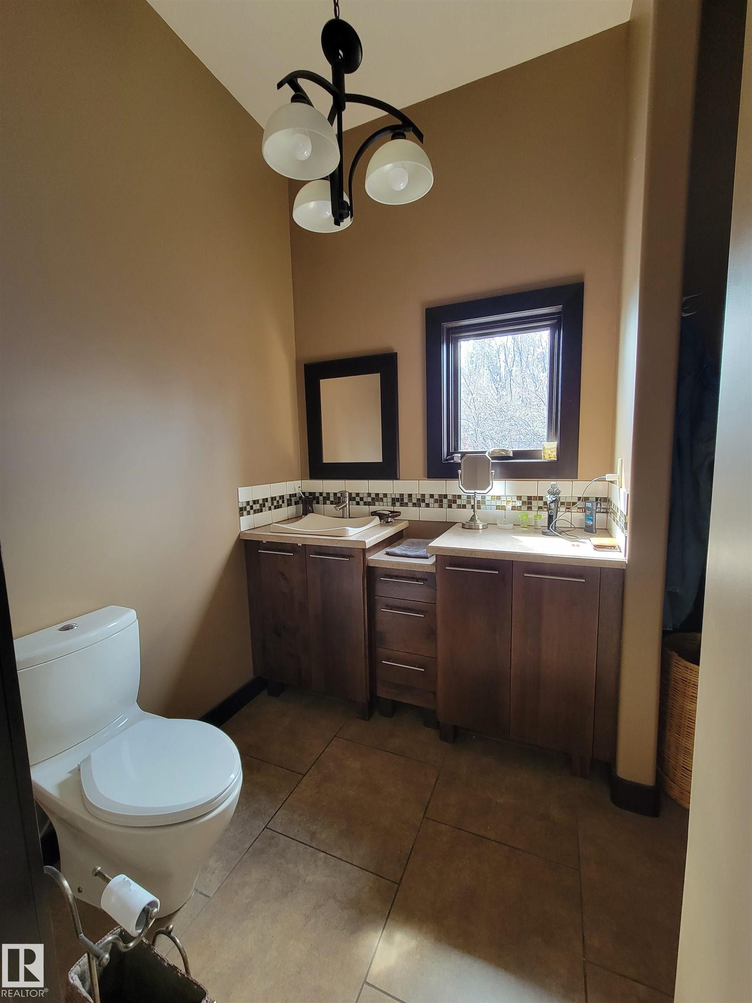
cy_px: 502
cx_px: 376
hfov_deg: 89.9
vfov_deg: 106.2
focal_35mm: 13
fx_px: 377
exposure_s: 1/40
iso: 320
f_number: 2.2
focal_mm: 2.2
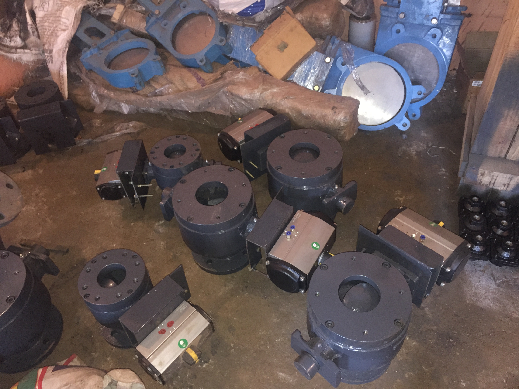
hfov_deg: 61.7
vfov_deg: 48.2
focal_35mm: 29
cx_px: 260
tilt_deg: -46.8
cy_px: 194
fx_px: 435
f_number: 2.2
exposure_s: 1/17
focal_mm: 4.15
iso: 200
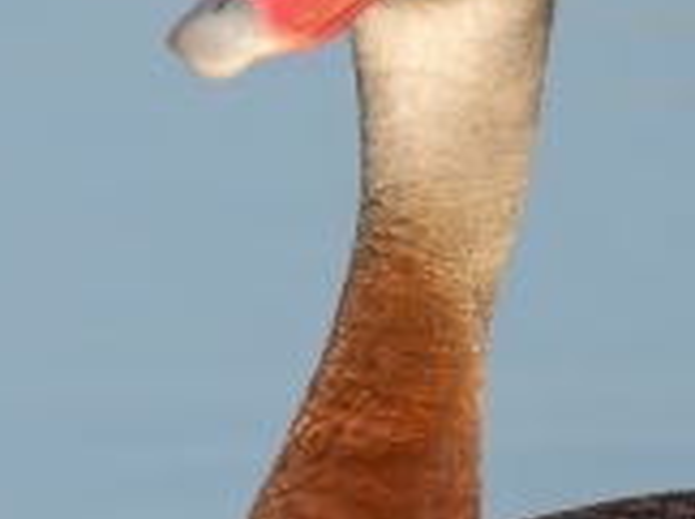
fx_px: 84882
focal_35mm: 4234
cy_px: 841
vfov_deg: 0.4
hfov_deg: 0.5
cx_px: 476
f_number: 6.3
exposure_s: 1/3200
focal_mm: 528
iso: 1600
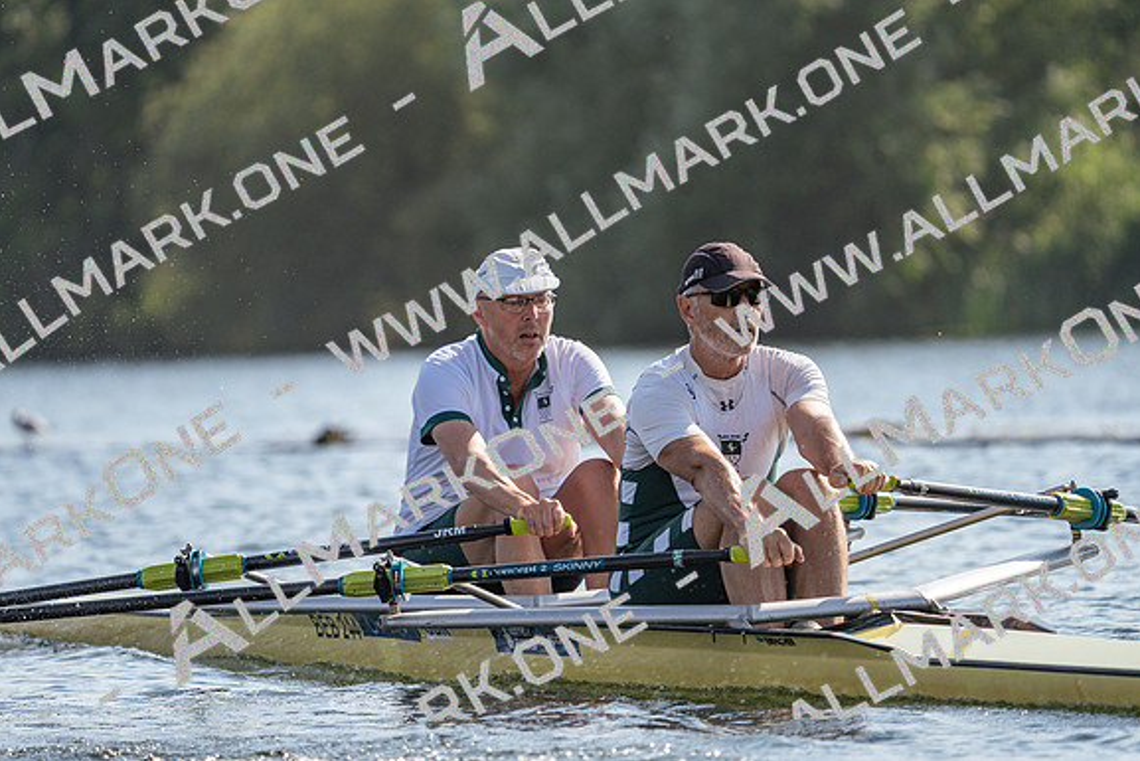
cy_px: 380
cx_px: 571
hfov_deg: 5.8
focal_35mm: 358
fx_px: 11339
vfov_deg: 3.8
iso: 250
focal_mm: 356
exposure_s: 1/1600
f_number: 6.3
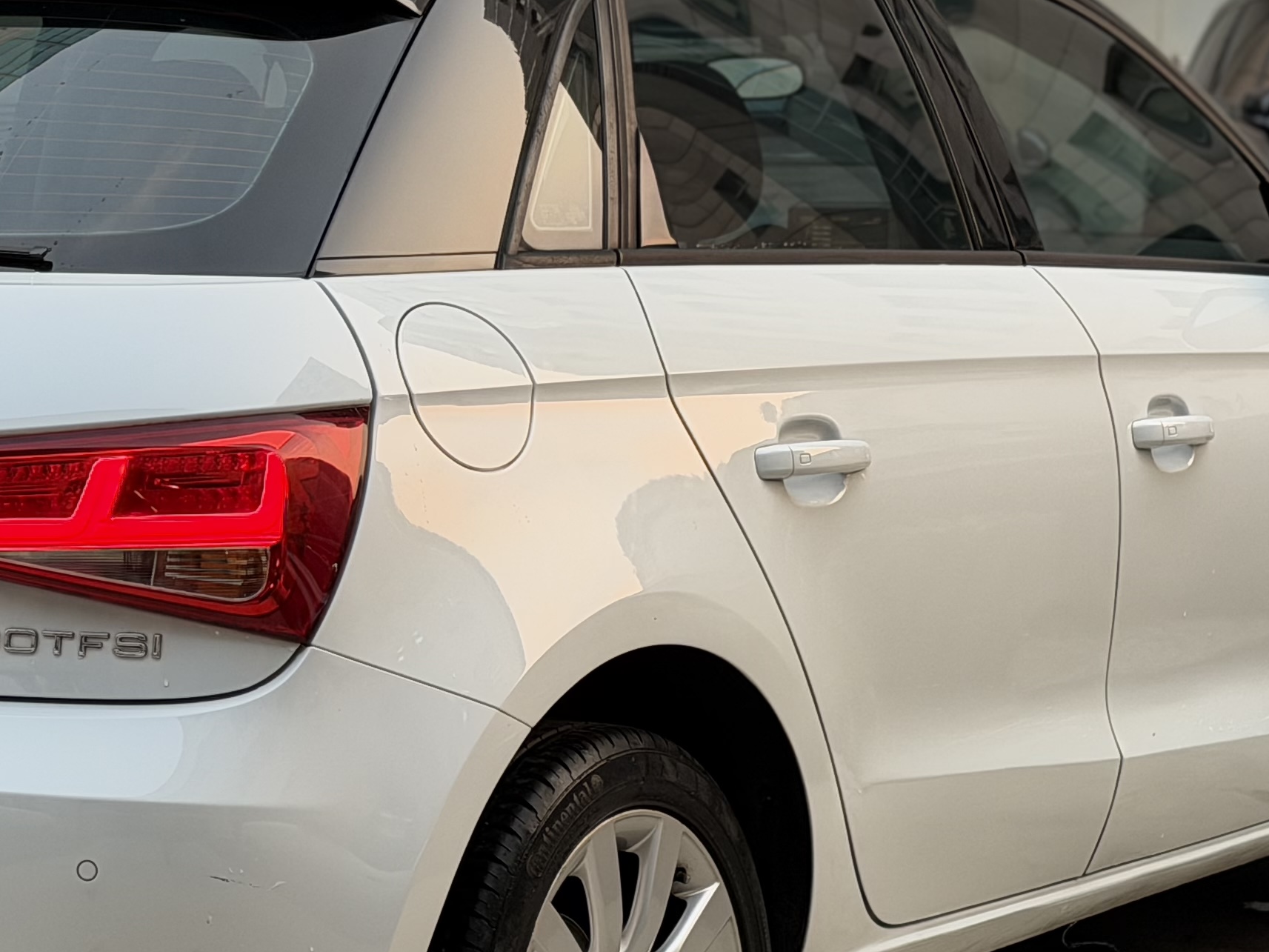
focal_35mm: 113
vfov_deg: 13.1
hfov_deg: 17.3
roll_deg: +0.6
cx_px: 320
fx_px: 4143
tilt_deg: -5.9
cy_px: 538
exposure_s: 1/129
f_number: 1.78
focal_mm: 6.76
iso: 50
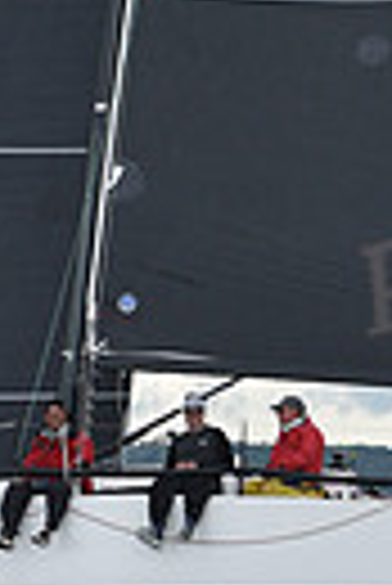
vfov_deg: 6.6
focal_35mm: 313
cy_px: 50
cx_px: 128
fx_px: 5098
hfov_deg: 4.4
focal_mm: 70
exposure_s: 1/800
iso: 250
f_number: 5.6
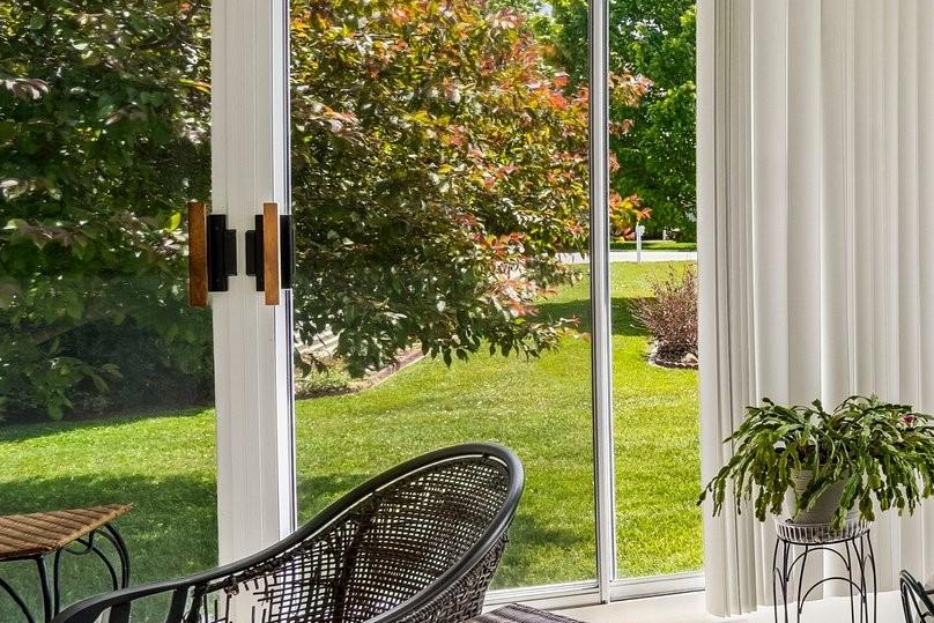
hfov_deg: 38.6
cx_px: 1100
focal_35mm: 38
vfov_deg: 34.7
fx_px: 986
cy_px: 199
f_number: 8
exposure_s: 1/60
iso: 100
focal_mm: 10
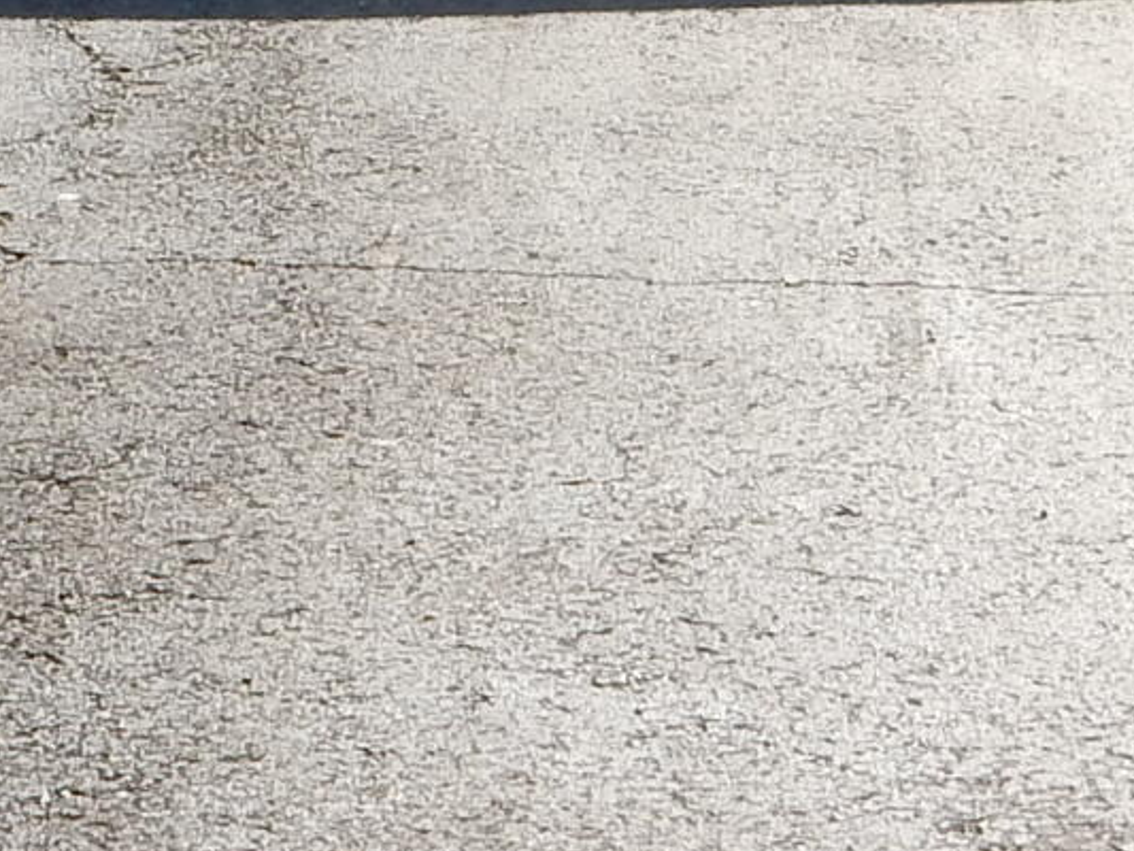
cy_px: -757
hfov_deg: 8.1
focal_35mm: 242
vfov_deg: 6.0
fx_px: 7930
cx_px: -187
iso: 125
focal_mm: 7.6
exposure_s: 1/640
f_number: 4.2
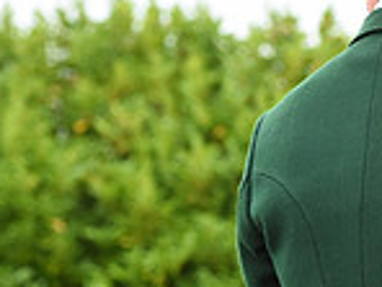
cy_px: 266
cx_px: 718
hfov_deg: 5.1
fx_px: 4238
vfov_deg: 3.9
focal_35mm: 384
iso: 4500
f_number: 5.6
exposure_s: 1/1000
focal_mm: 102
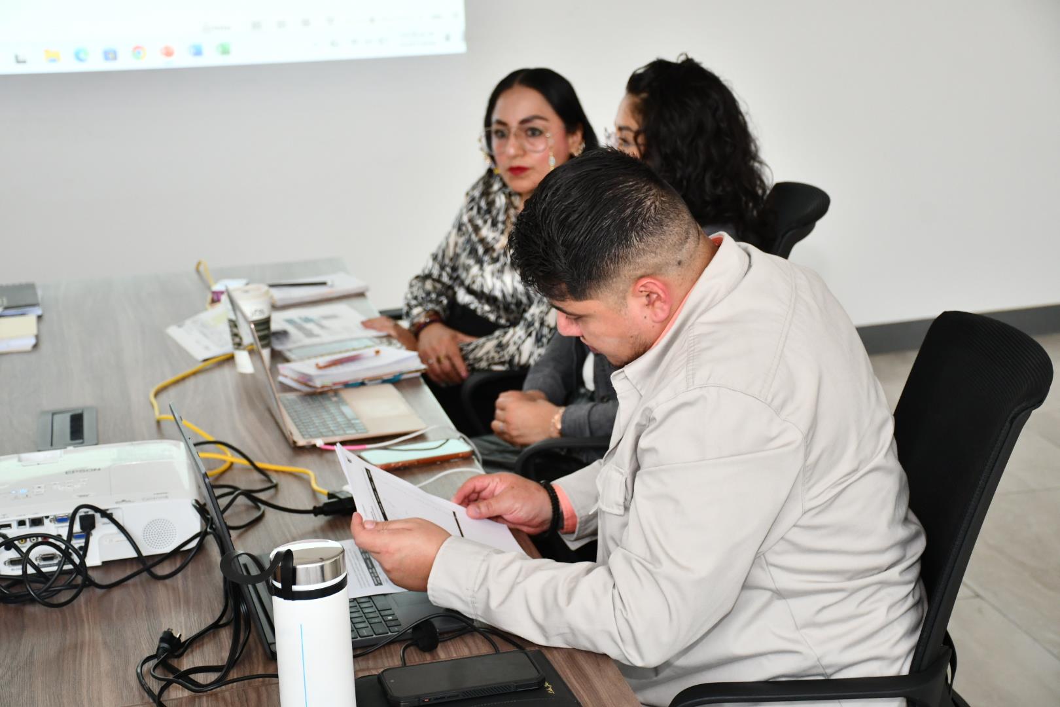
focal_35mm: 72
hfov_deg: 28.1
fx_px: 2120
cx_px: 530
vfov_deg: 18.9
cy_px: 354
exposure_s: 1/60
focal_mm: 48
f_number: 4.5
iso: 1000
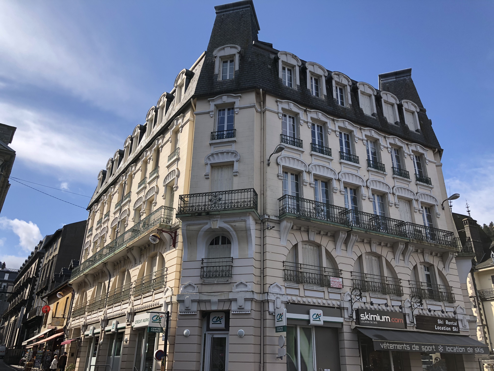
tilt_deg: +24.2
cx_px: 247
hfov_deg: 63.4
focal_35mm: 28
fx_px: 400
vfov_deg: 49.7
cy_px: 186
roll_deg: -0.1
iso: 20
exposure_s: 1/1412
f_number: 1.8
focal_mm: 4
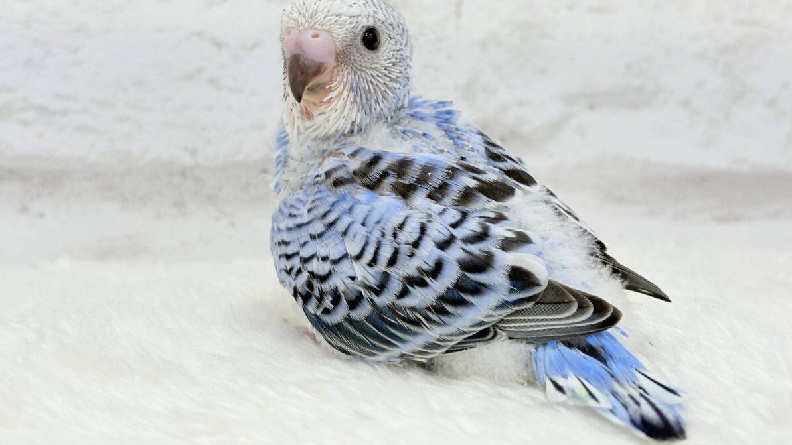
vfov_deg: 21.0
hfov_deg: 36.6
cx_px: 398
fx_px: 1197
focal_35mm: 57
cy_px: 174
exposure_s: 1/50
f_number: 1.6
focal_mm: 5.96
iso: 32
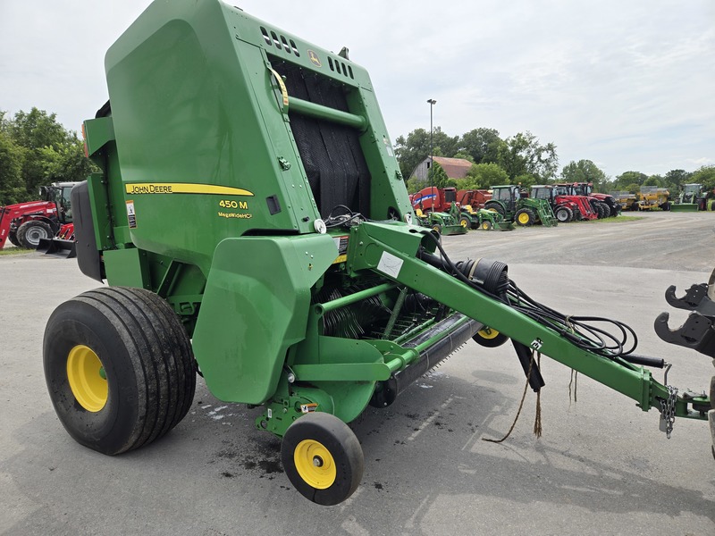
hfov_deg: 73.9
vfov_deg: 58.9
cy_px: 268
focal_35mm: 23
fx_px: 475
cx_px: 358
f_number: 1.8
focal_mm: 5.4
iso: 25
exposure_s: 1/1632
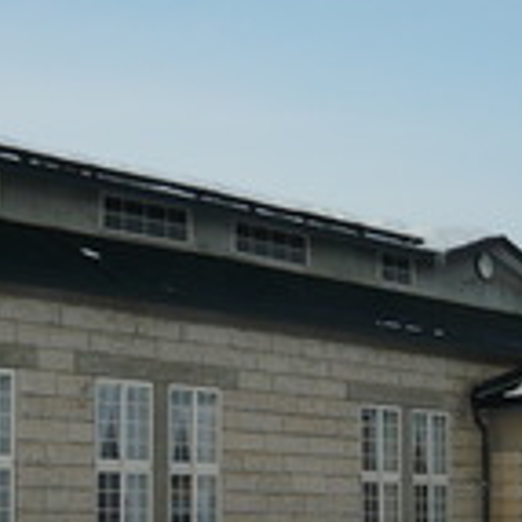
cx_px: 263
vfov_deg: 19.6
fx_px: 1501
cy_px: 403
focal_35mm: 88
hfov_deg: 19.7
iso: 100
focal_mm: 5.5
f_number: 2.8
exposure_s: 1/800
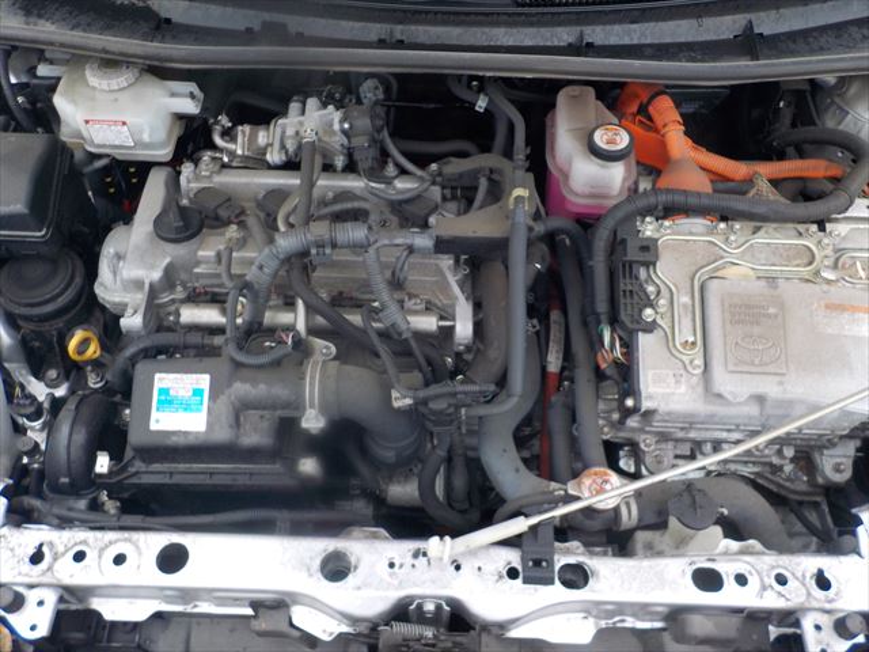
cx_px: 434
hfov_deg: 60.0
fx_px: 753
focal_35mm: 30
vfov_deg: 46.8
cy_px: 326
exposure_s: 1/60
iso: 125
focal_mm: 4.1
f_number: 3.3
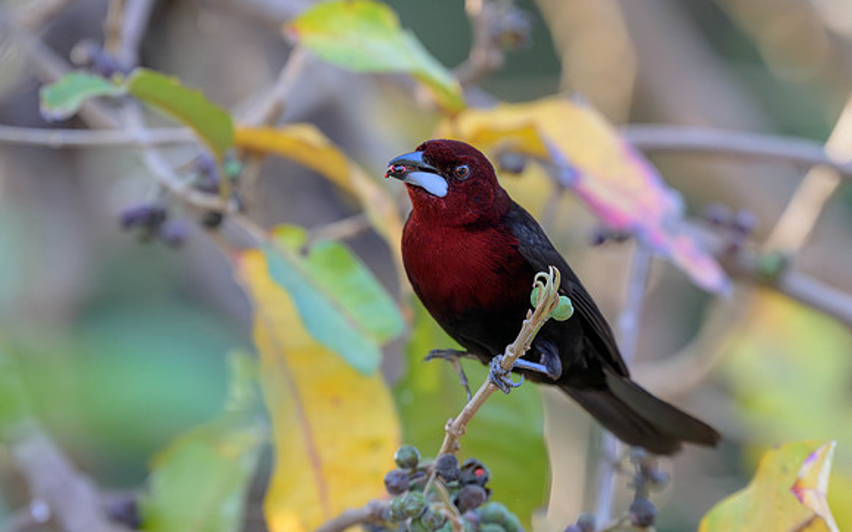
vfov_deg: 1.5
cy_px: 304
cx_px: 552
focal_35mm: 899
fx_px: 20871
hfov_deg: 2.3
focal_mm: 560
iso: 2800
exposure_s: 1/640
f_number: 5.6
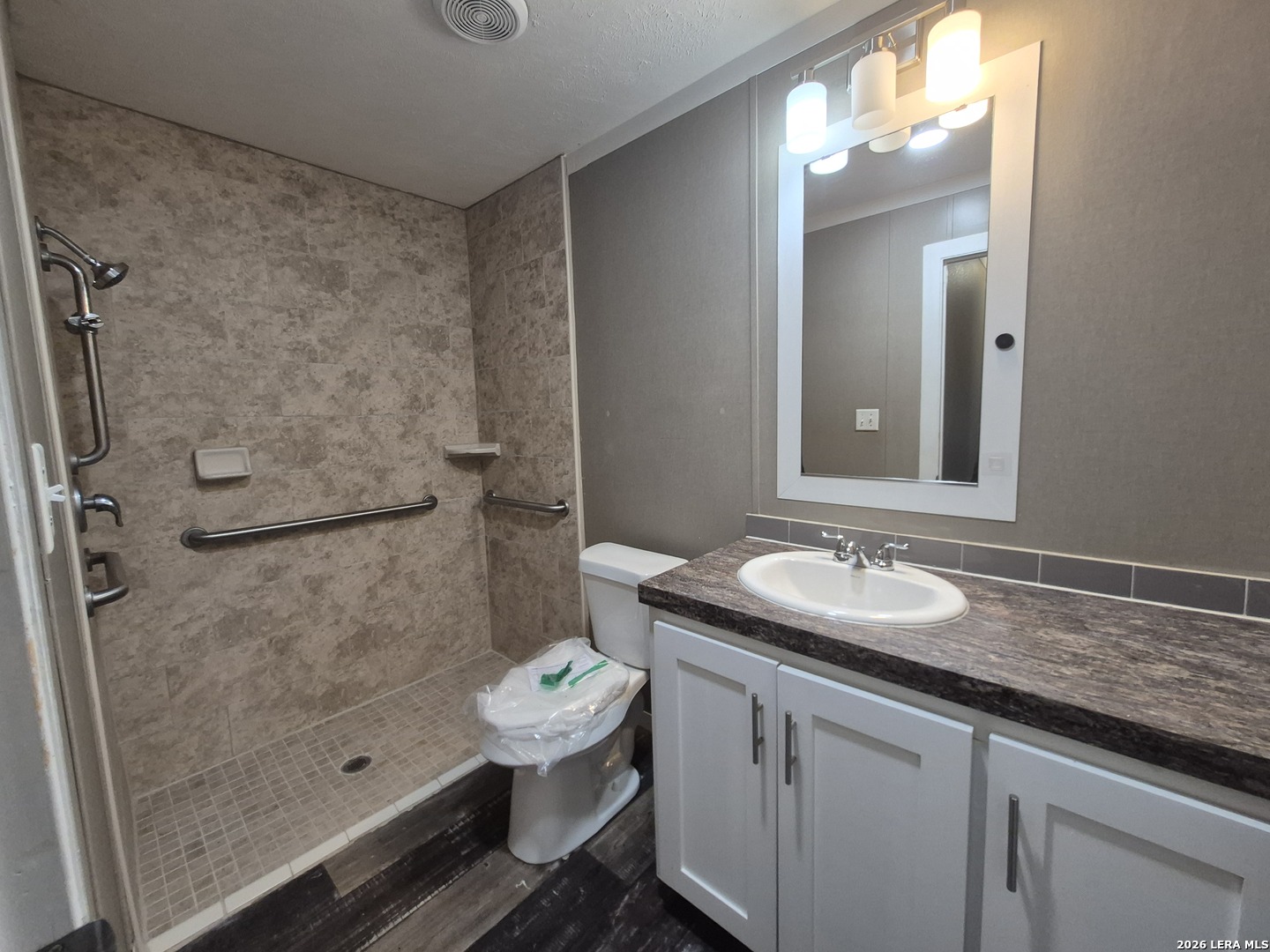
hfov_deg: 106.2
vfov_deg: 89.9
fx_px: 477
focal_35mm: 13
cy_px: 476
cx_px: 635
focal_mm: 1.74
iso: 200
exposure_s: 1/60
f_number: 2.2
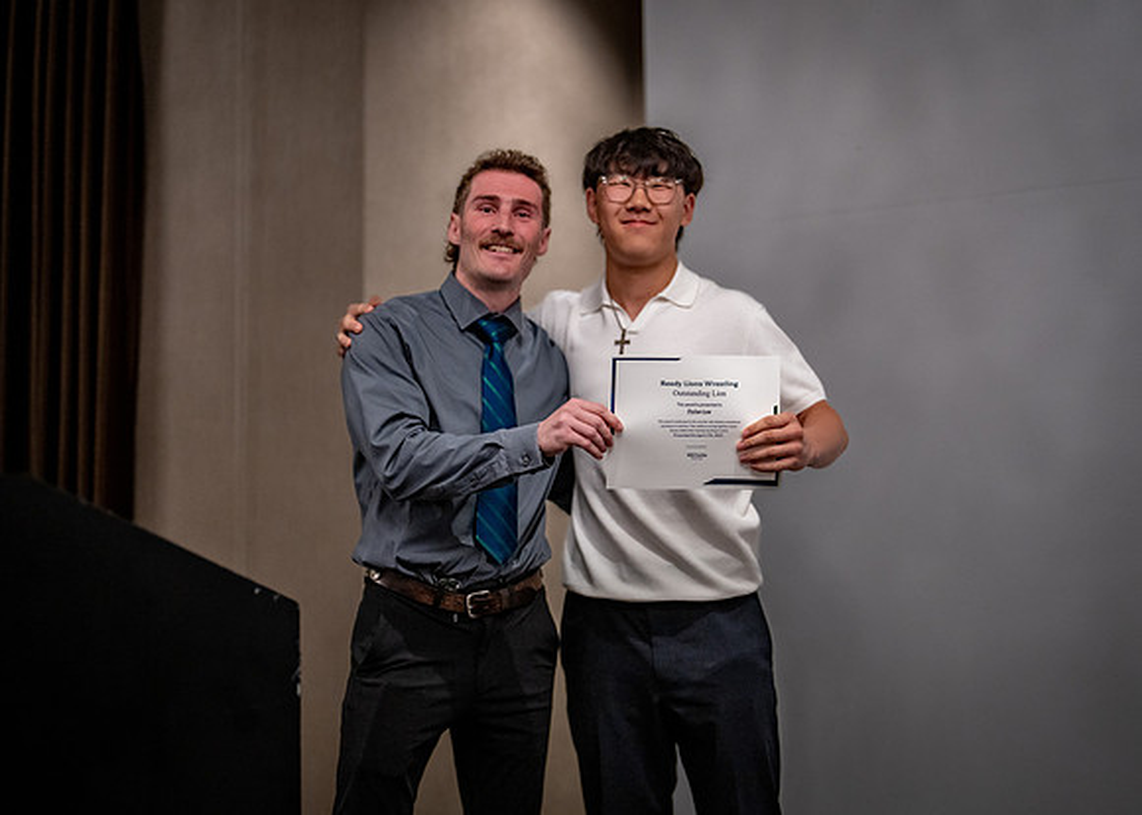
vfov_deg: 26.2
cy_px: 408
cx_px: 571
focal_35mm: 54
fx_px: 1749
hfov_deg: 36.2
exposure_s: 1/400
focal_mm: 50
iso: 1250
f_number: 1.2
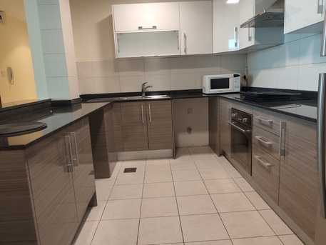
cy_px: 122
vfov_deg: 56.8
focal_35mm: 24
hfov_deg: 71.6
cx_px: 163
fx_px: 226
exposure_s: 1/100
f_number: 1.6
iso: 400
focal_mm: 5.84
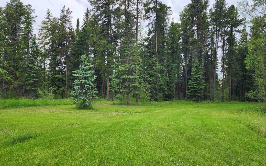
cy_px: 86
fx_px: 217
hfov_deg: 62.9
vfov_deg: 41.8
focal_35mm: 30
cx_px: 132
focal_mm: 6.4
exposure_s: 1/523
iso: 12
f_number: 1.8
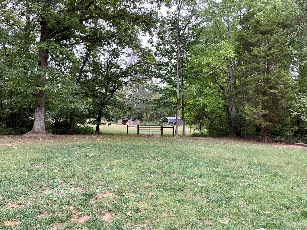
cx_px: 156
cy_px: 119
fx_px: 240
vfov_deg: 51.4
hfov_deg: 65.3
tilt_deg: +1.0
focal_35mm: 27
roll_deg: +0.2
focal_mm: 4.2
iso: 32
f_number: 1.6
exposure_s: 1/121
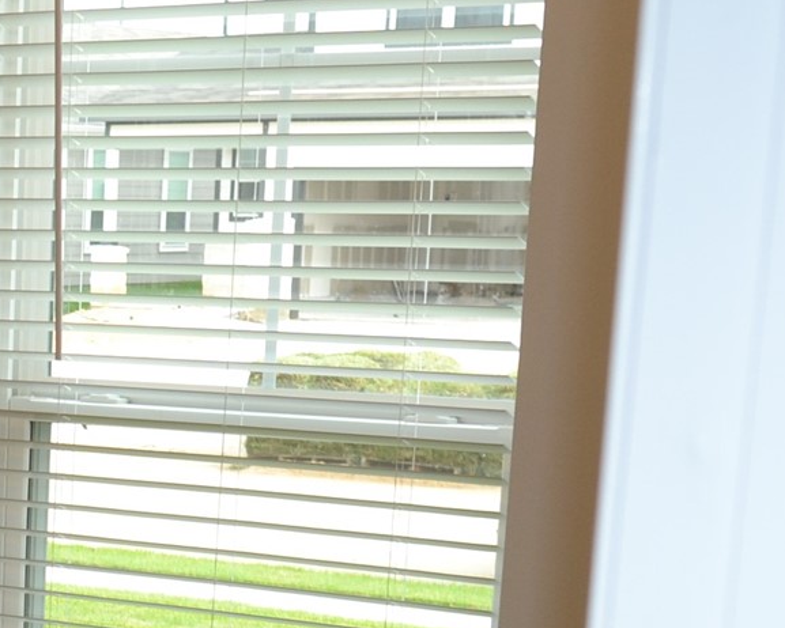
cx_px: -416
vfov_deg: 14.0
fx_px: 2464
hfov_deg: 16.4
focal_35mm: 106
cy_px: 818
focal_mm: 20
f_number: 4
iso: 360
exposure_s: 1/125
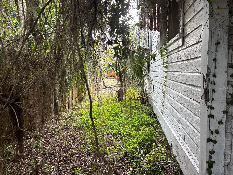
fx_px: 175
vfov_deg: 53.1
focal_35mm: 26
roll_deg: +1.4
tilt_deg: -6.8
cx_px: 116
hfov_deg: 67.3
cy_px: 88
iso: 50
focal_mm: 5.96
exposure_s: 1/121
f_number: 1.6
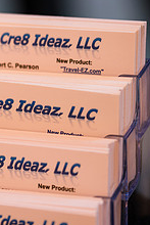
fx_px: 1516
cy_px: 133
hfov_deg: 5.7
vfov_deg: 8.5
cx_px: 5
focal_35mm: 243
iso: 320
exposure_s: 1/200
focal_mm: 119
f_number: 3.2
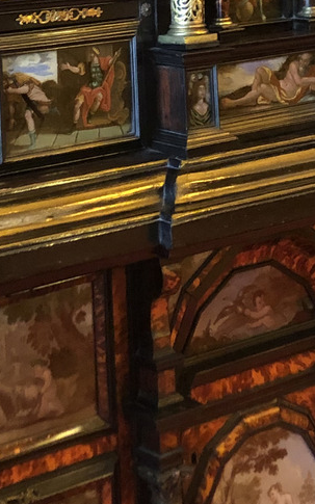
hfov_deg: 13.3
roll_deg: +2.1
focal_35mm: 98
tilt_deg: -5.7
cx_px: 126
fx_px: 1346
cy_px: 29
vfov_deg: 20.7
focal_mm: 4
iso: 100
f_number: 1.8
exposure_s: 1/4
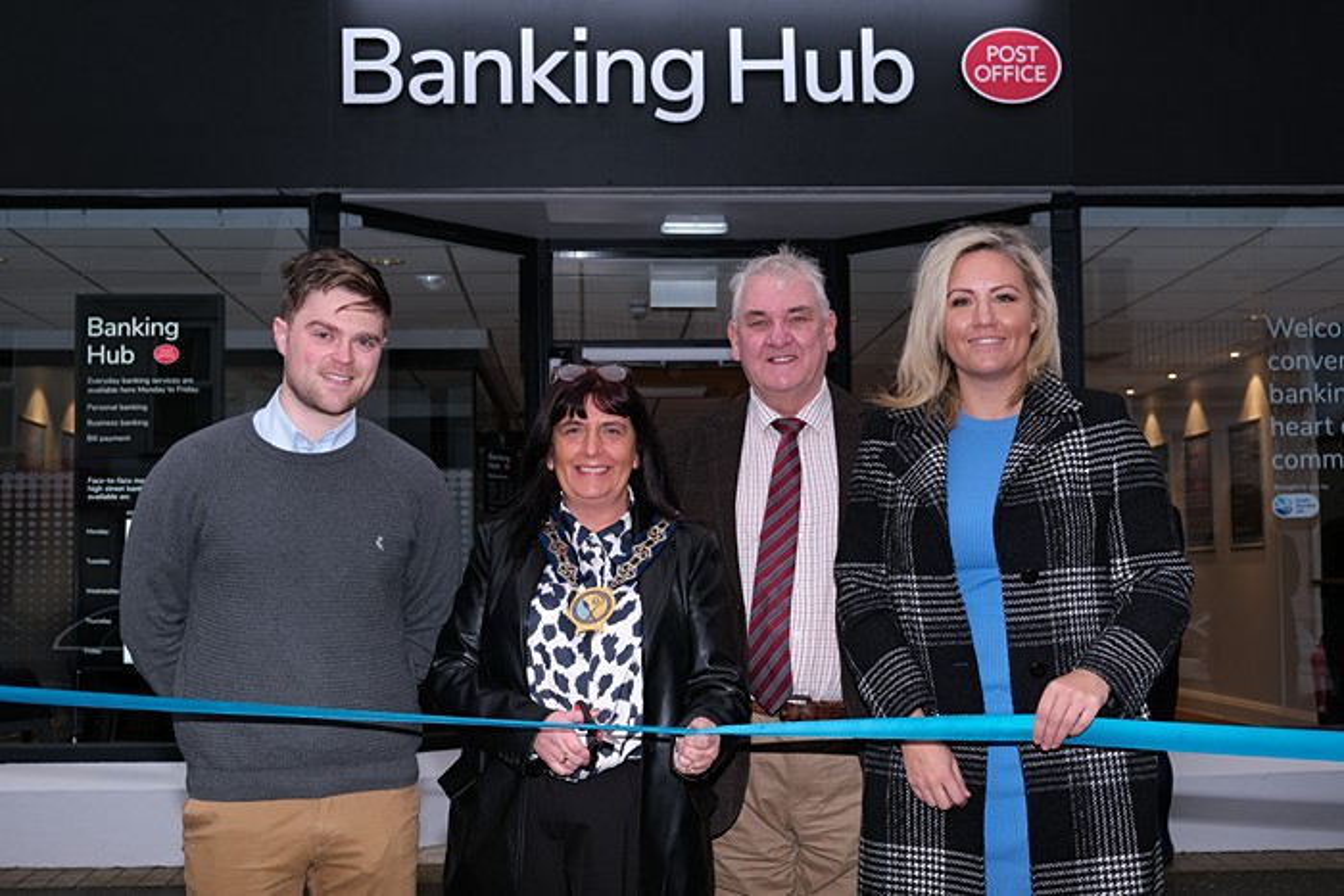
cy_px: 448
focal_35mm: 43
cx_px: 672
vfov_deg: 31.2
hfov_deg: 45.4
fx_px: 1606
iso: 500
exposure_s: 1/250
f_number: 4
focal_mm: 28.9
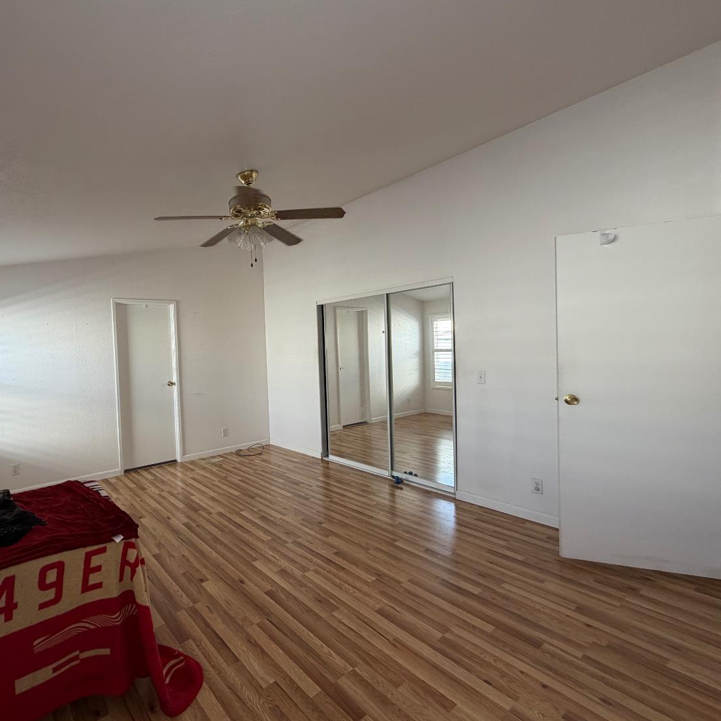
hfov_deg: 82.0
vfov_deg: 84.0
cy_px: 365
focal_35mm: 17
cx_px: 259
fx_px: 401
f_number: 2.2
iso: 200
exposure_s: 1/121
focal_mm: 2.22
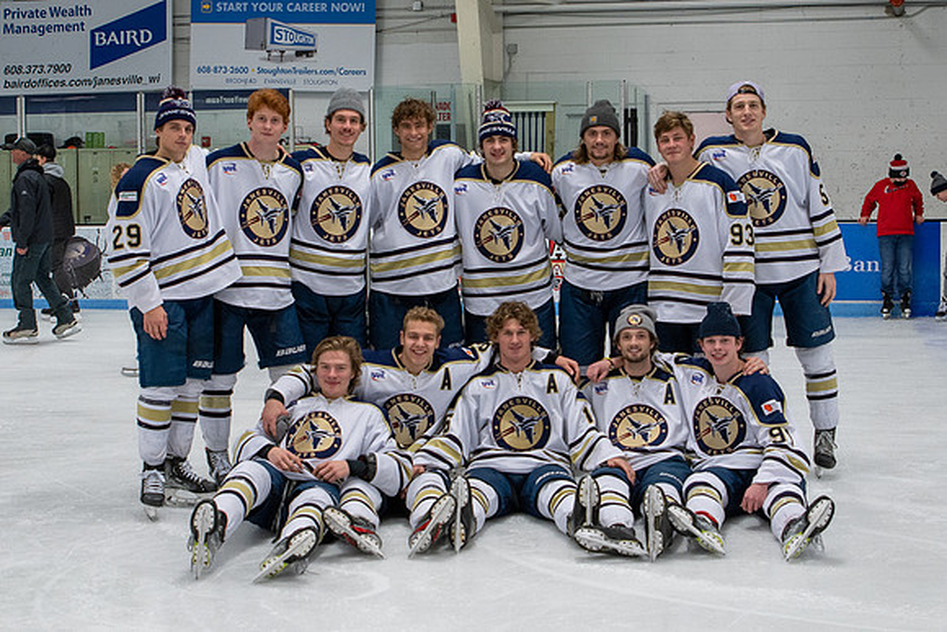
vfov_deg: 21.7
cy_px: 260
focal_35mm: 63
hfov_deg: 32.1
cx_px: 455
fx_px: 1648
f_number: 4
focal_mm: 29
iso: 320
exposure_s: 1/250
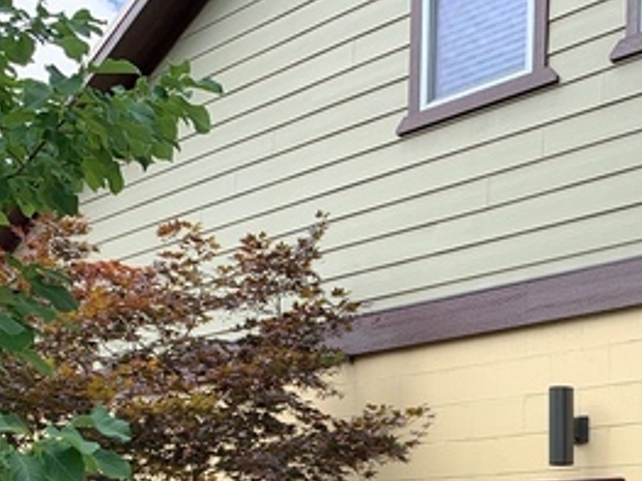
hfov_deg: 28.1
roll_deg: -1.4
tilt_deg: +1.6
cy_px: 598
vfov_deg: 20.6
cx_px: 604
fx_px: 1223
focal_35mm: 66
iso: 25
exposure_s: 1/601
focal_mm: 4.25
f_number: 1.8
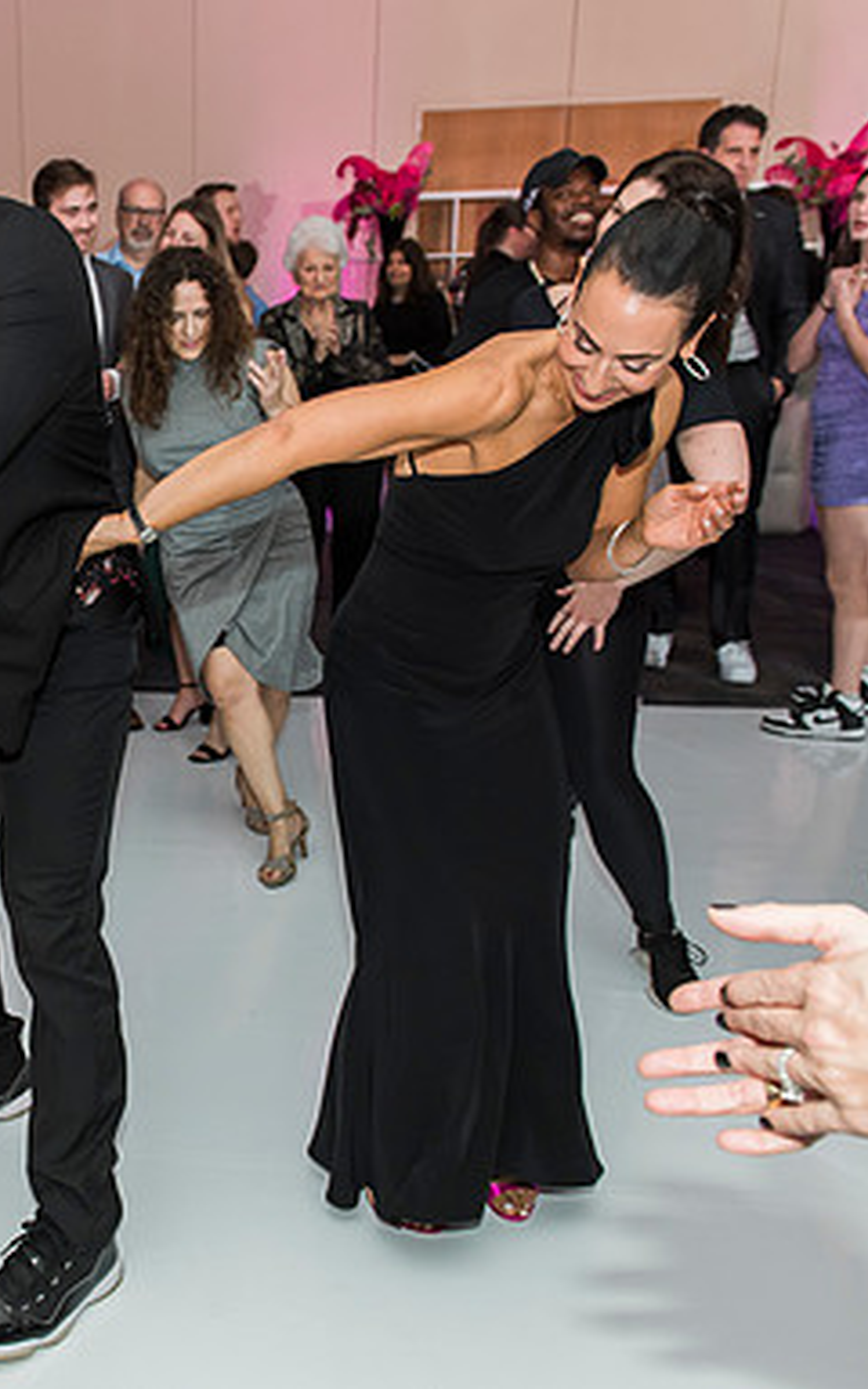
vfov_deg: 52.7
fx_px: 1400
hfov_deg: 32.6
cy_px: 696
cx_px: 72
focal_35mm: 37
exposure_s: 1/100
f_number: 4.5
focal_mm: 24
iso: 1000
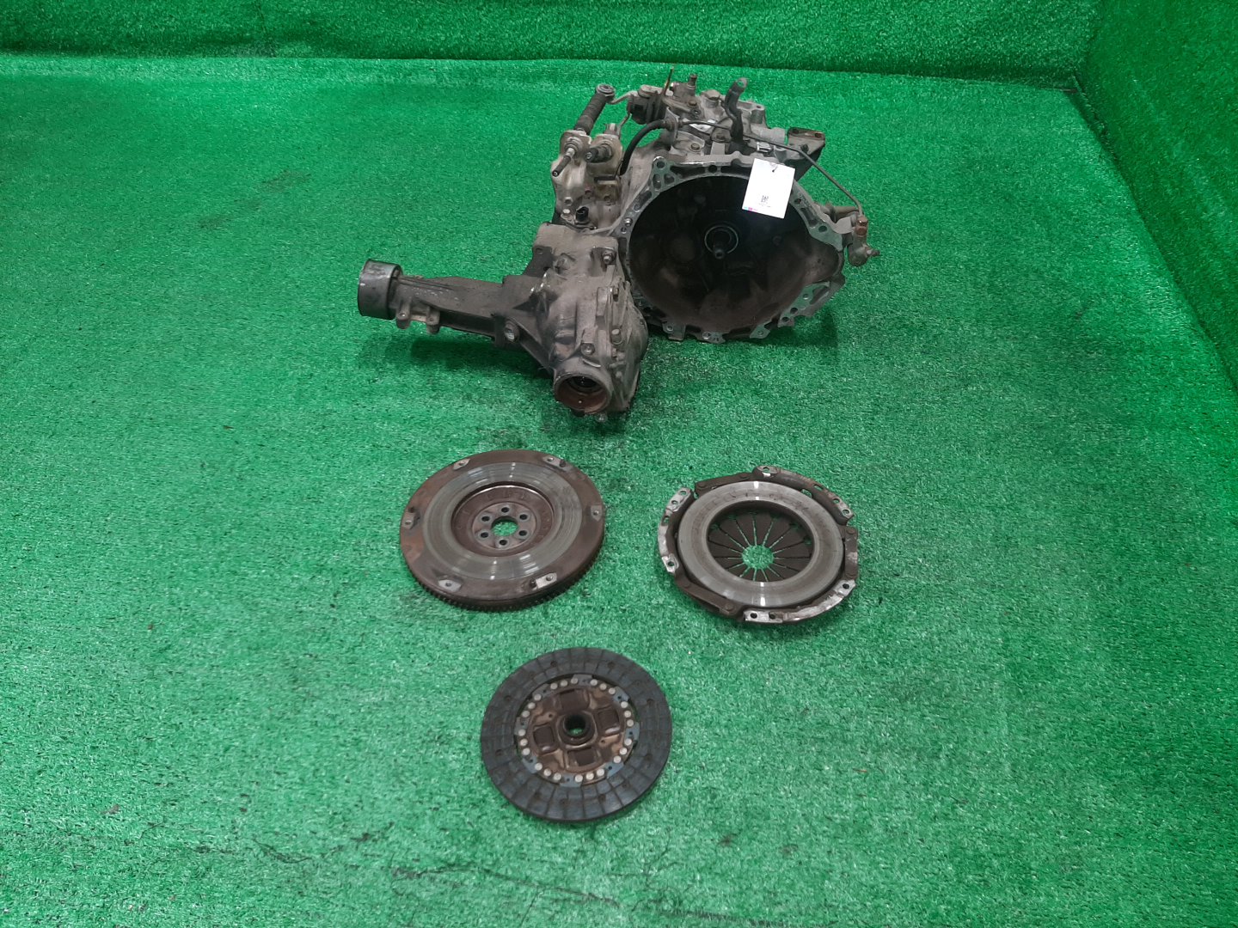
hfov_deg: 67.3
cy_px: 464
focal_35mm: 26
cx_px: 619
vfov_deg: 53.1
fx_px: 930
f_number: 1.7
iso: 113
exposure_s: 1/50
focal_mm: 3.93
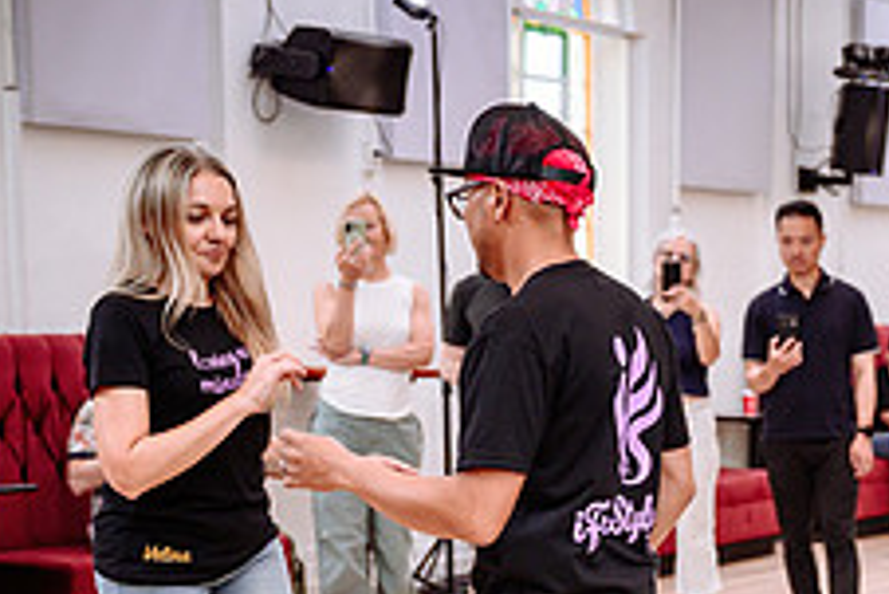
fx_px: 2298
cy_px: 668
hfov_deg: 21.1
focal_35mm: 93
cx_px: 910
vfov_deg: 14.4
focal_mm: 32.5
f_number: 2.8
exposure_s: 1/250
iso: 1000
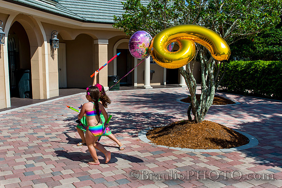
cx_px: 124
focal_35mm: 40
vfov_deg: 33.2
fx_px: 315
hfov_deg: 48.2
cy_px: 111
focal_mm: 29
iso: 160
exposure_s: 1/400
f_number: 10
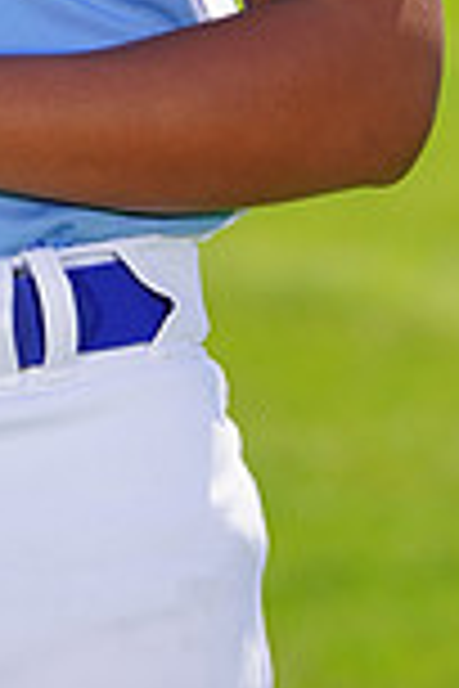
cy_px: -562
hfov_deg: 1.5
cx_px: -227
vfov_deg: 2.2
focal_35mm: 946
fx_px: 18091
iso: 100
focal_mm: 250
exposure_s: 1/250
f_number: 8
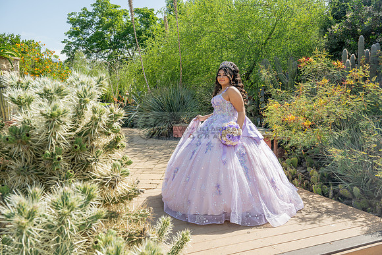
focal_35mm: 30
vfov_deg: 43.6
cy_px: 128
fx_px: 318
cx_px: 191
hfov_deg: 61.9
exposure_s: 1/200
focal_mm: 30
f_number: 10
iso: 200
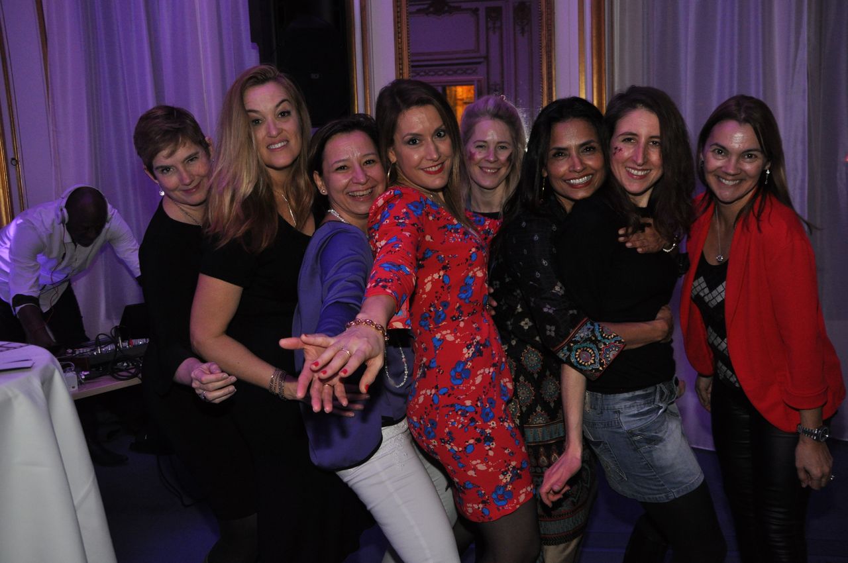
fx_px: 776
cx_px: 424
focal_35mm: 33
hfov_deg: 57.3
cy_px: 282
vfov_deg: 39.9
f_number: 4
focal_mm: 22
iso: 800
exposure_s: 1/60
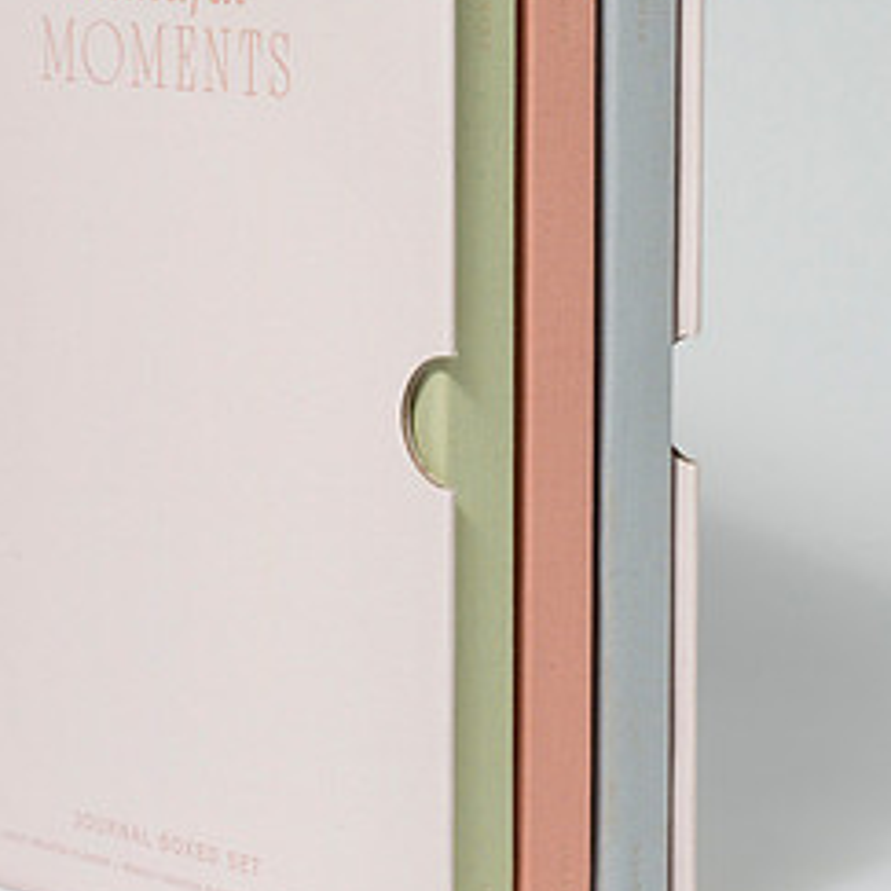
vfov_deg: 12.3
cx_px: 357
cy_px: 367
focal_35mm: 142
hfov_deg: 12.3
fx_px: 4135
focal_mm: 50
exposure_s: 1/200
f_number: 9
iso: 200
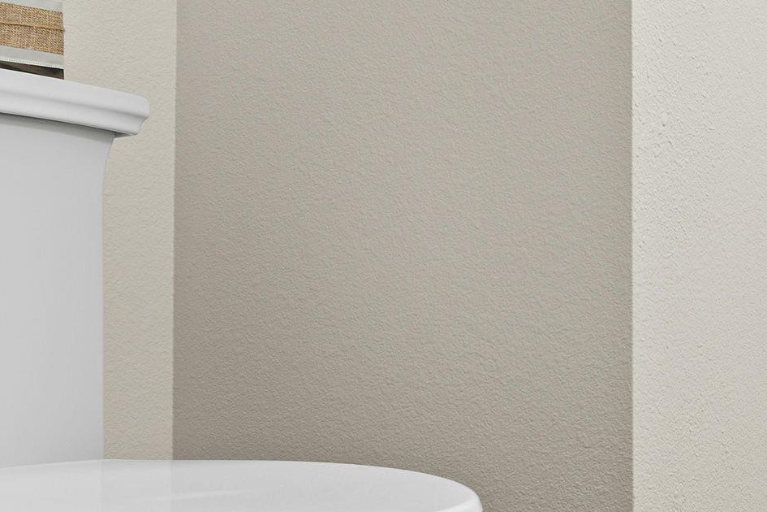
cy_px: 345
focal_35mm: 65
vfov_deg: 20.8
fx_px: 1385
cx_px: 981
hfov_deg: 26.5
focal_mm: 20
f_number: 8
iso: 80
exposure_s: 1.3
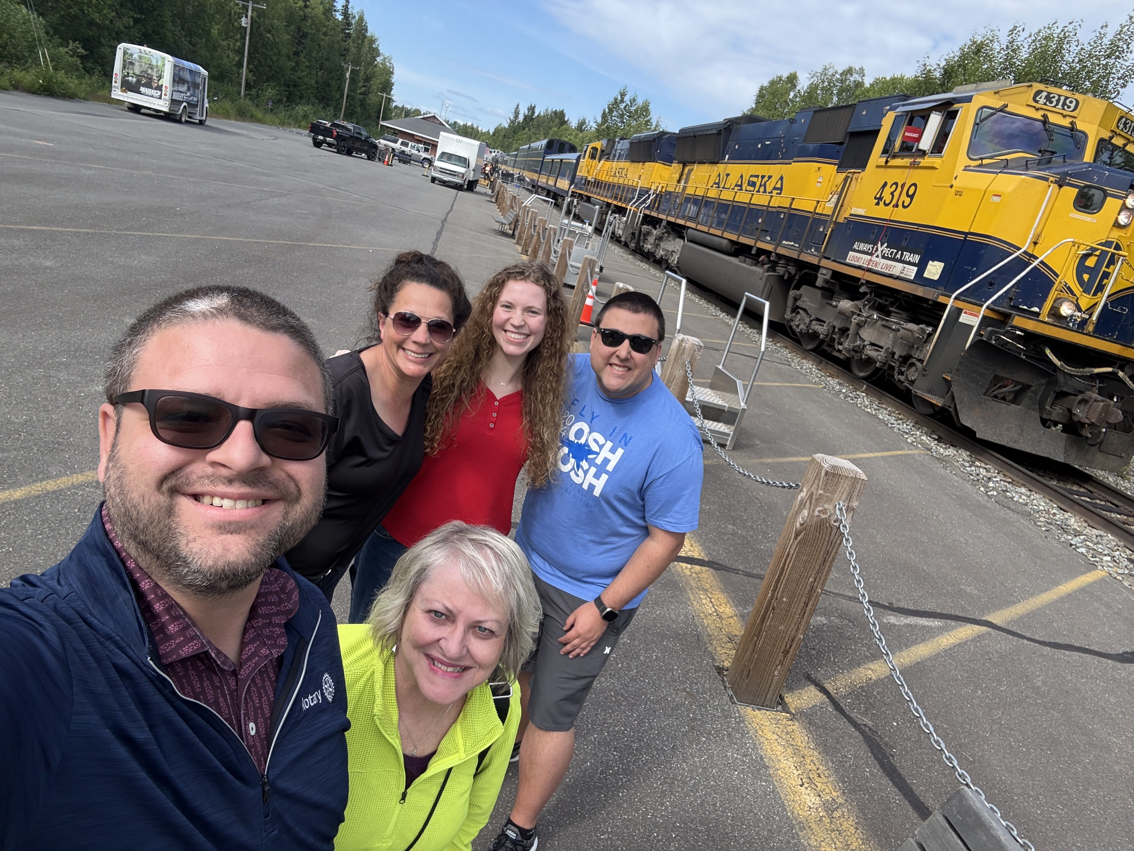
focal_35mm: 23
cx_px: 567
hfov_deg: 73.9
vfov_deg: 58.9
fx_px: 753
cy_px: 426
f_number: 1.9
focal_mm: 2.69
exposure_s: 1/636
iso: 25
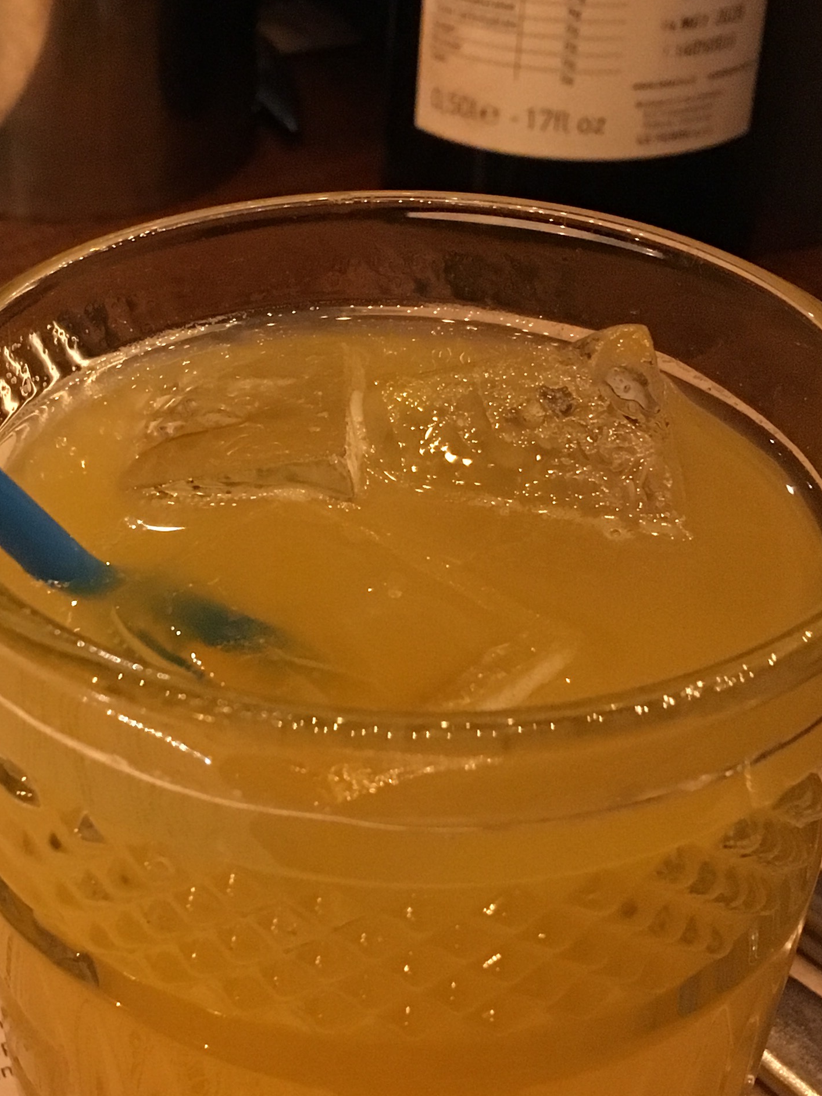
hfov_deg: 23.2
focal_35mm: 62
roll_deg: +2.1
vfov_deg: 31.2
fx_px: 1963
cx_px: 134
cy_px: 599
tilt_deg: -36.8
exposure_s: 1/17
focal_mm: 4.15
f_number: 2.2
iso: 320
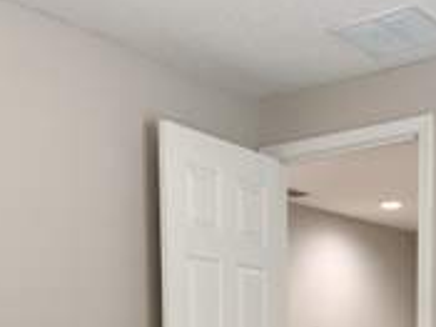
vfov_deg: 20.7
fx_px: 831
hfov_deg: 29.2
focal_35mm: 66
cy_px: 396
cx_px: 299
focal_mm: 6.76
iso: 125
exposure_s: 1/120
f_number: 1.78
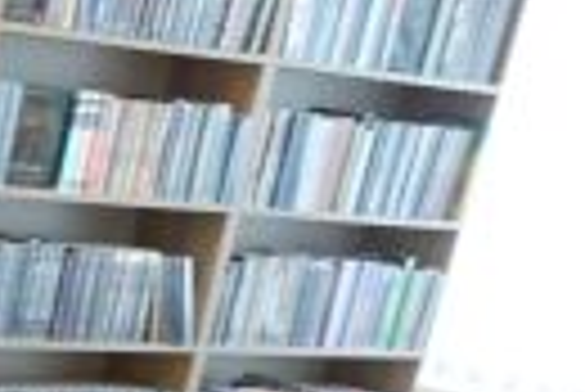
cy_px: 948
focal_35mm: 118
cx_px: -513
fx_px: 1920
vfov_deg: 10.1
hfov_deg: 14.8
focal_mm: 8.8
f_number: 2.8
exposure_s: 1/30
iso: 200
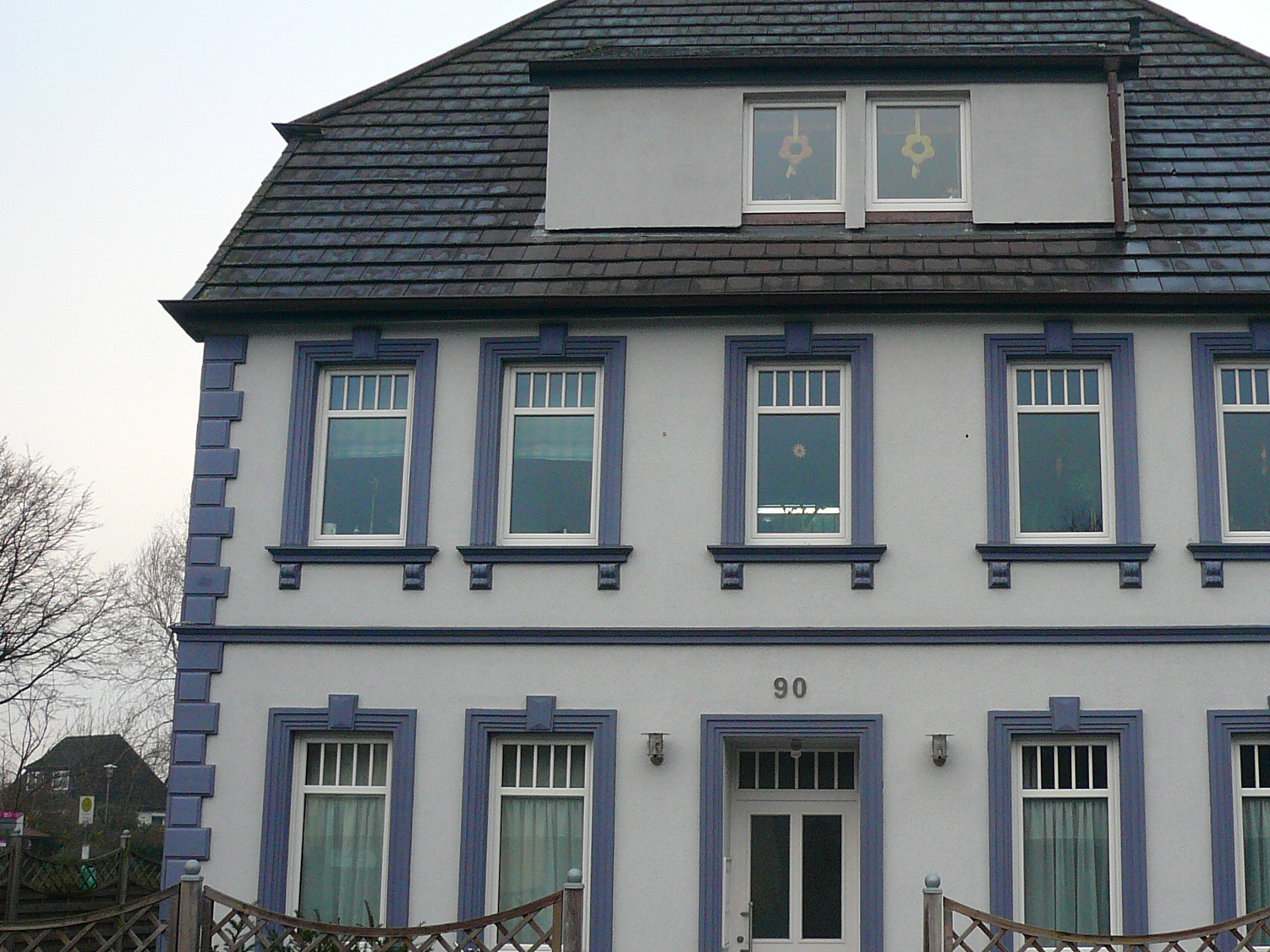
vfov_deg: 32.1
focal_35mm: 45
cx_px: 837
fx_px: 1651
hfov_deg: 41.6
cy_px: 541
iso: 100
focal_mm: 4.6
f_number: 2.8
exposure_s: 1/160
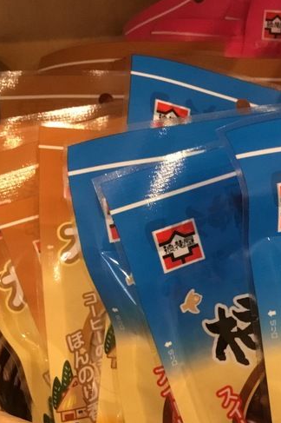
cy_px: 245
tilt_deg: -34.3
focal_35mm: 54
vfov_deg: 36.8
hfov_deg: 23.7
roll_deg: +1.2
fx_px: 633
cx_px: 295
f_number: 2.4
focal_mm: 3.3
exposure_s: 1/17
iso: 200
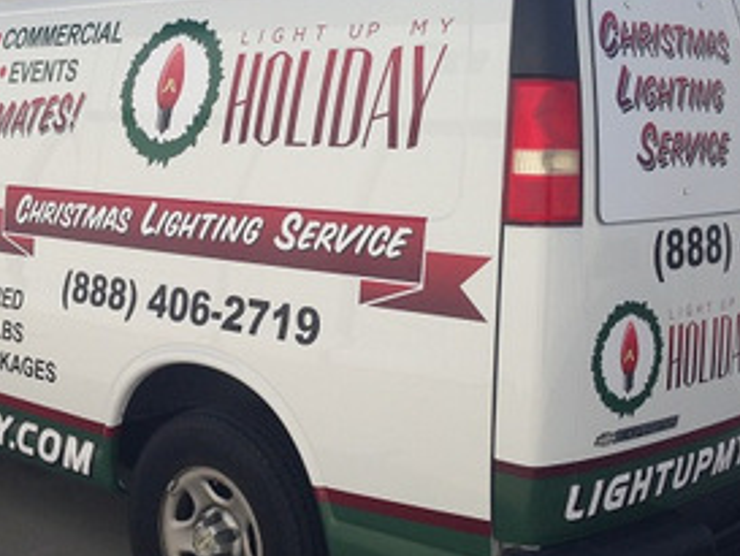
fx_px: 1240
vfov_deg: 25.2
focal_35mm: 58
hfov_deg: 33.0
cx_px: 260
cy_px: 274
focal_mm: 4.12
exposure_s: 1/2710
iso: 50
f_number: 2.4
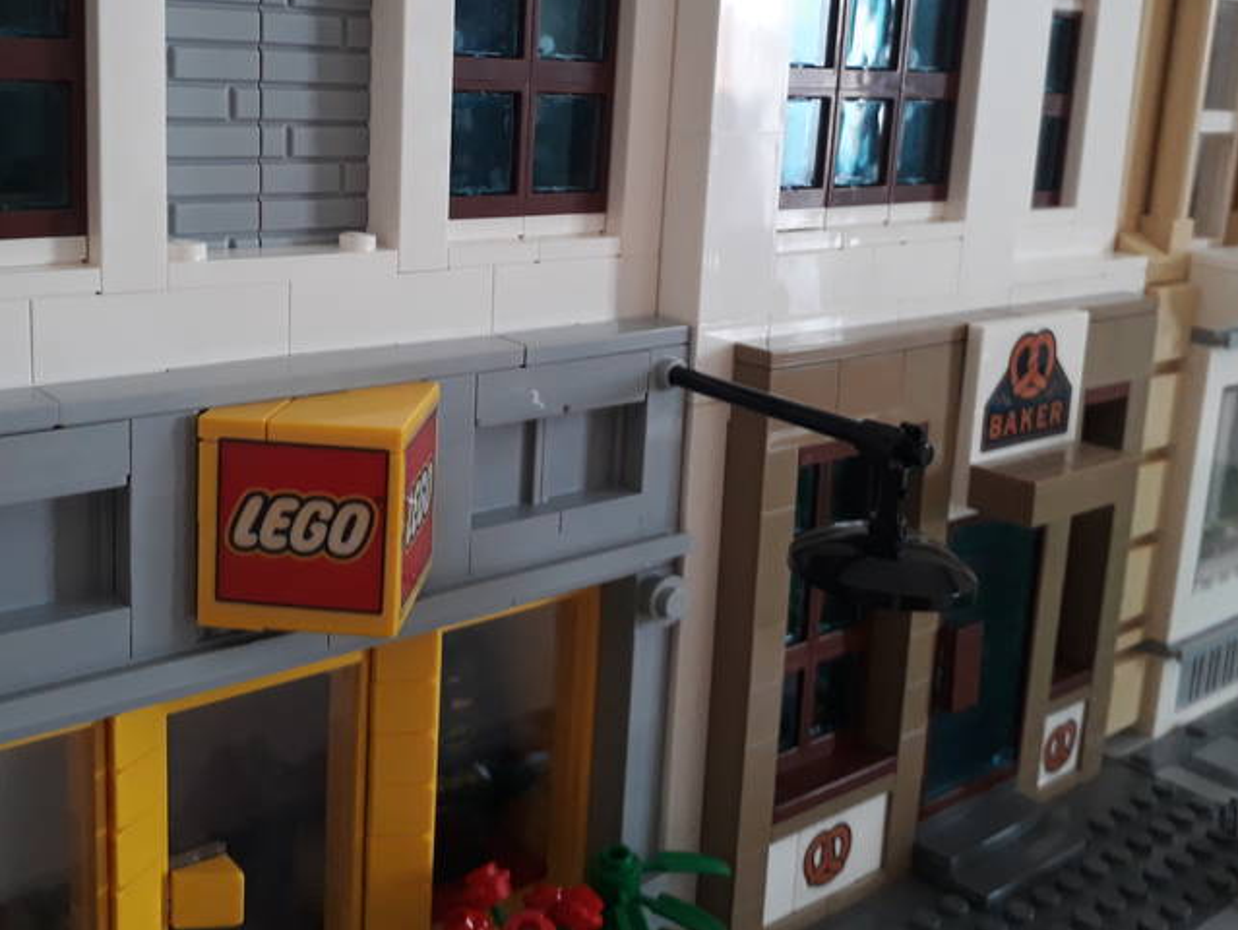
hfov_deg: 48.9
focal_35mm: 38
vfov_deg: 37.4
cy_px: 313
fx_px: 1360
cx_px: 560
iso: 200
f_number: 1.9
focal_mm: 3.6
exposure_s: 1/20
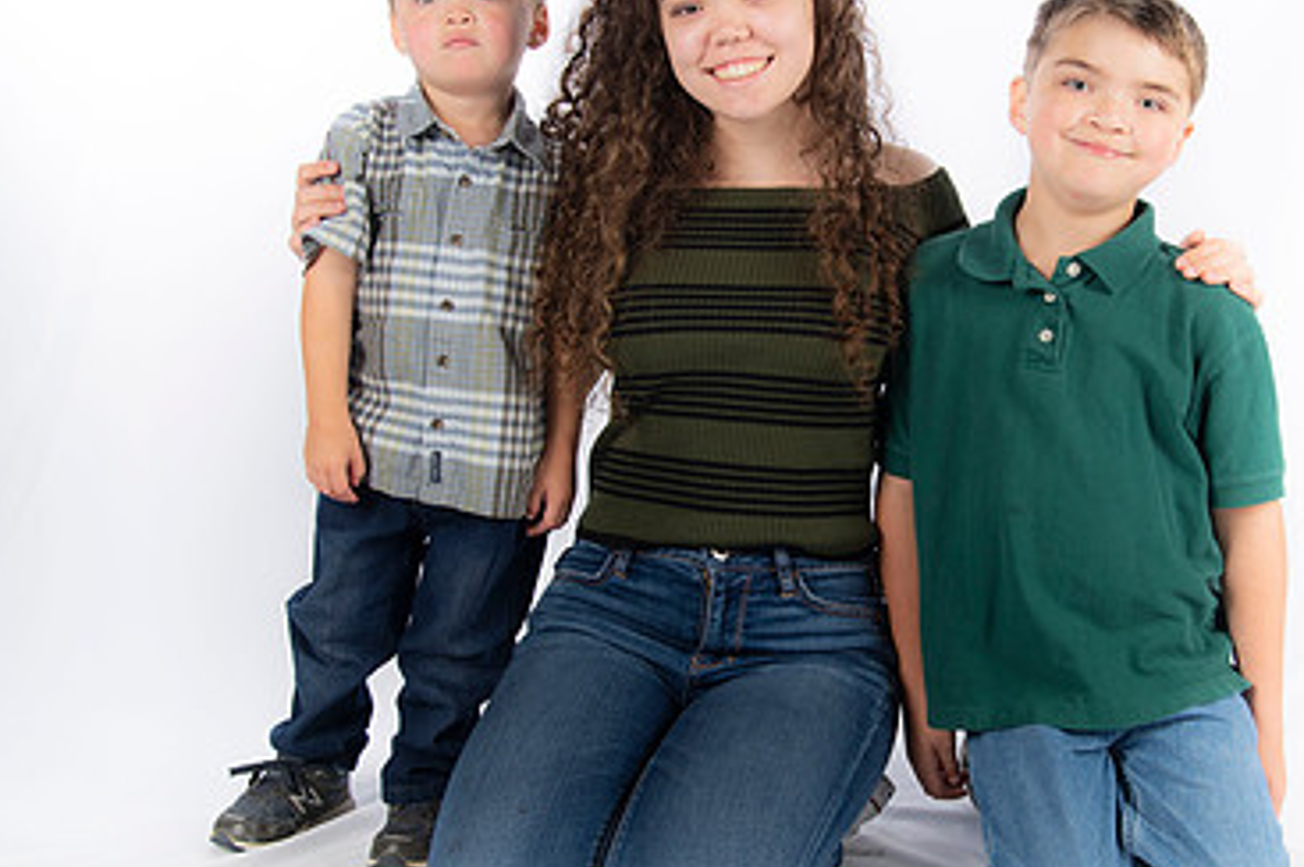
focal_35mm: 60
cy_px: 430
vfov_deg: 22.6
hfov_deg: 33.2
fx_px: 2171
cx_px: 839
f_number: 5.6
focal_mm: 38
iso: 100
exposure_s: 1/200
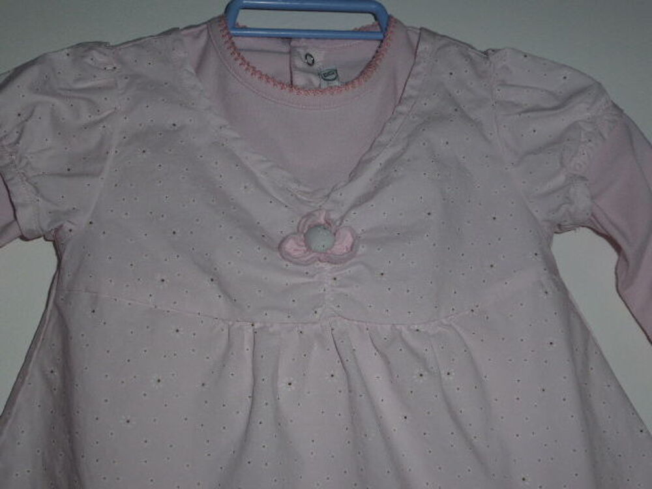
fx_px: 810
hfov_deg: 43.9
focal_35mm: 43
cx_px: 326
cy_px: 244
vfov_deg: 33.6
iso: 100
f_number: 3.9
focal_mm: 7.4
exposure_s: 1/60
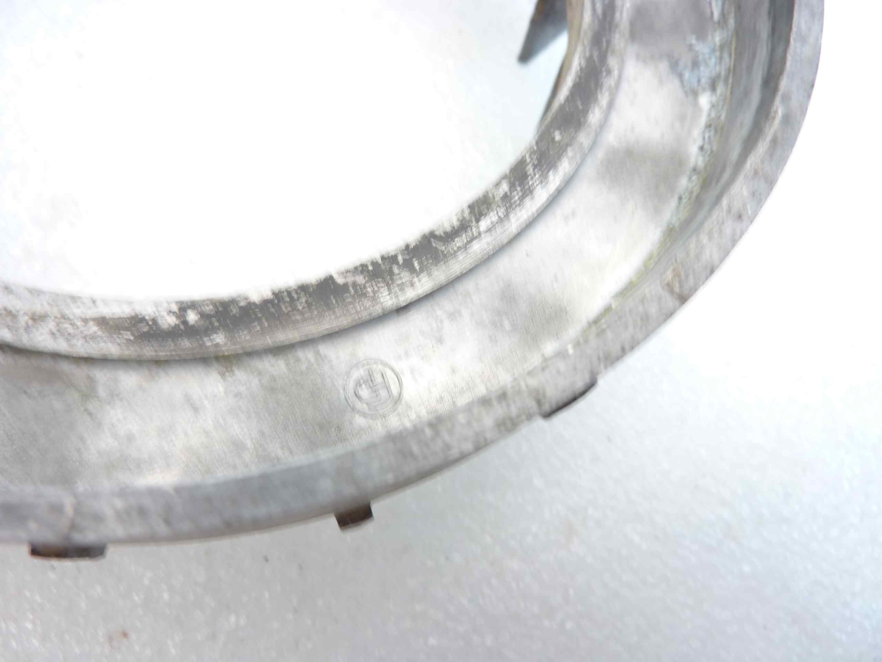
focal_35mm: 25
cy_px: 331
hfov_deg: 69.4
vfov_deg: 54.9
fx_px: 637
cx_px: 441
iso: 80
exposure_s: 1/8
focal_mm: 4.1
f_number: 3.3
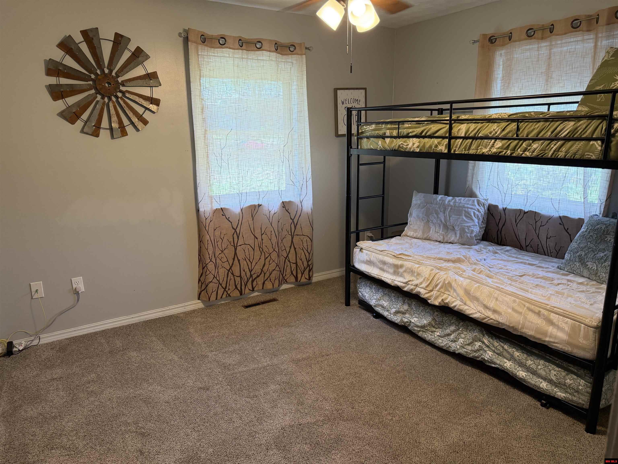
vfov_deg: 56.8
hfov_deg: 71.6
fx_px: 428
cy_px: 232
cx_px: 309
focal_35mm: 24
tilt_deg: -13.6
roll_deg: +0.7
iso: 200
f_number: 1.78
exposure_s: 1/91
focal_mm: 6.76
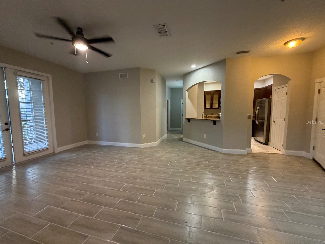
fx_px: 131
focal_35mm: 14
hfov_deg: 102.1
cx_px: 162
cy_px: 122
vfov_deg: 85.7
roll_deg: +0.4
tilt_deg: -4.7
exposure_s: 1/60
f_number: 2.2
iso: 500
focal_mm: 2.22
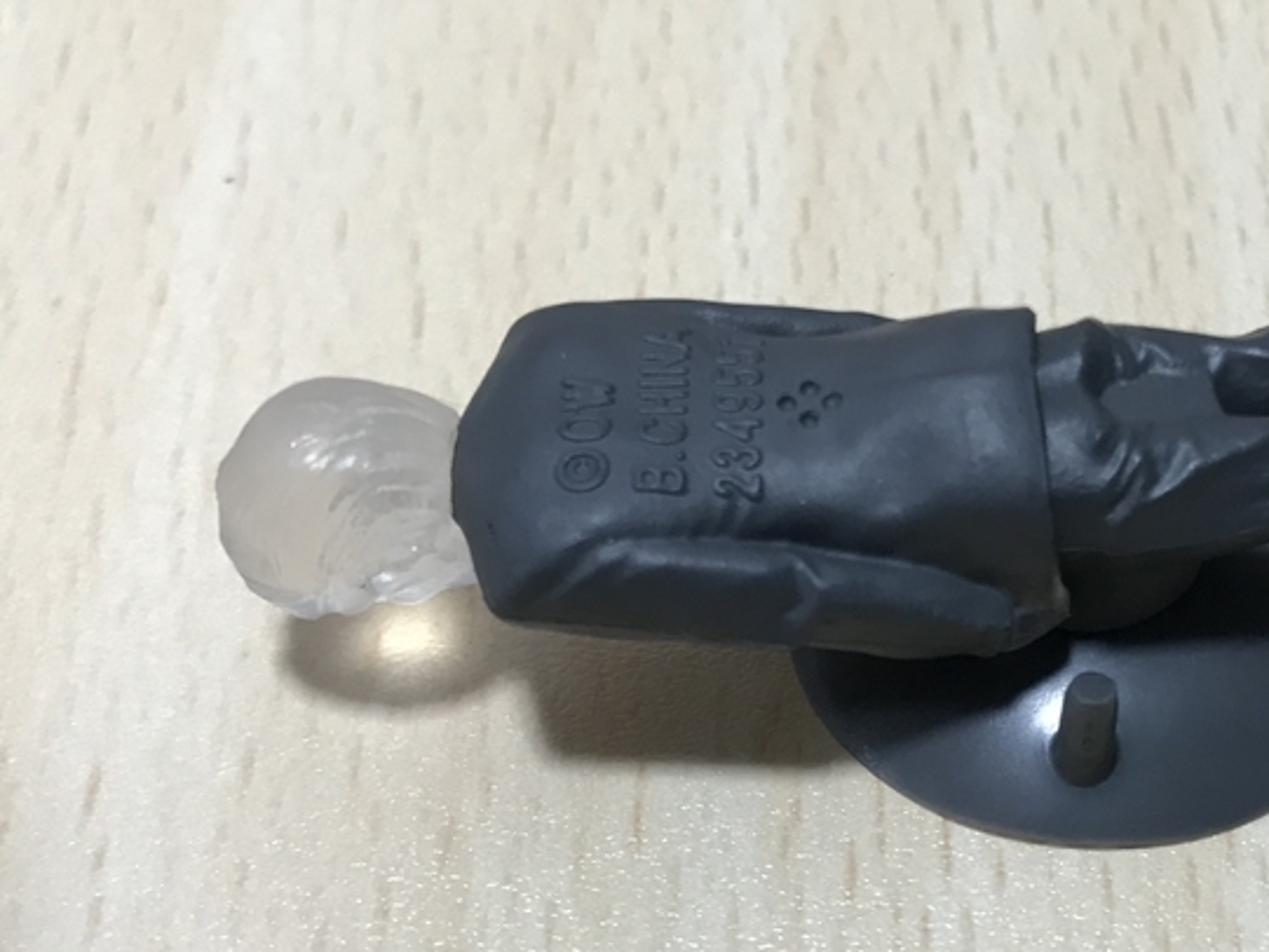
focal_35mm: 53
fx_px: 1943
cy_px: 732
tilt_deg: -52.1
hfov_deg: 35.2
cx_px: 985
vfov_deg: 27.1
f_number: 1.8
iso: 40
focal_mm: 3.99
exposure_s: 1/20
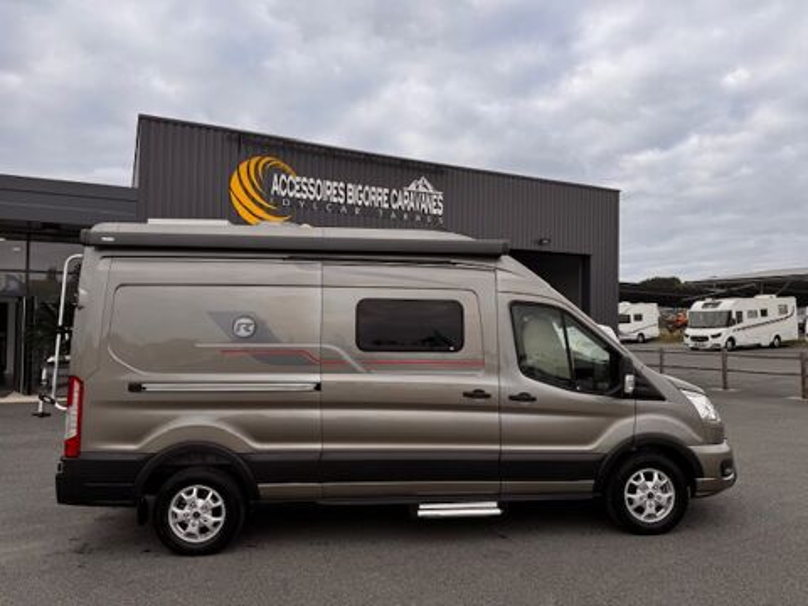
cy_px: 303
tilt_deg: +2.2
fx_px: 560
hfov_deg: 71.6
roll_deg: -0.1
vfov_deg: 56.8
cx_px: 404
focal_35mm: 24
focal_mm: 6.76
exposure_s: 1/1456
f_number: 1.78
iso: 80
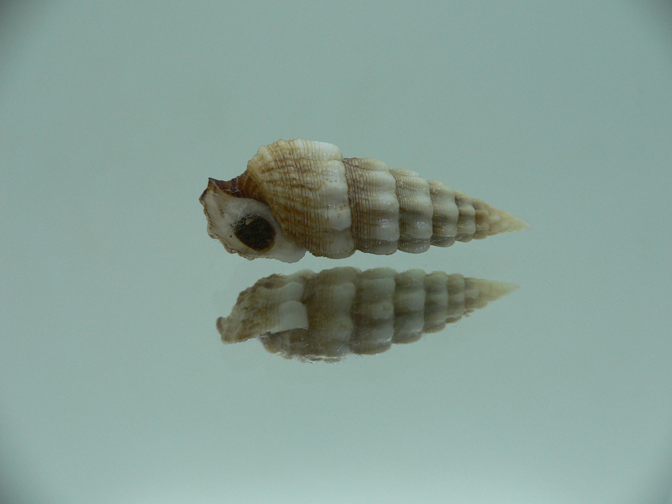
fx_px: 679
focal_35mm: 35
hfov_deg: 52.6
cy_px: 252
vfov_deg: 40.7
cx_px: 336
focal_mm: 4.6
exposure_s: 1/60
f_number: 2.8
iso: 80
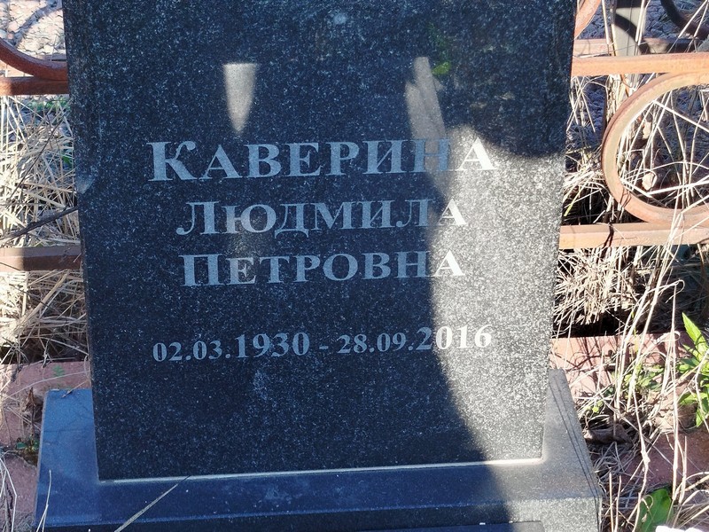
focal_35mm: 31
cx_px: 354
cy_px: 266
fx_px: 635
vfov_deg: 45.4
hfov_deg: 58.4
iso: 50
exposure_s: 1/129
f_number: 1.7
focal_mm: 5.31
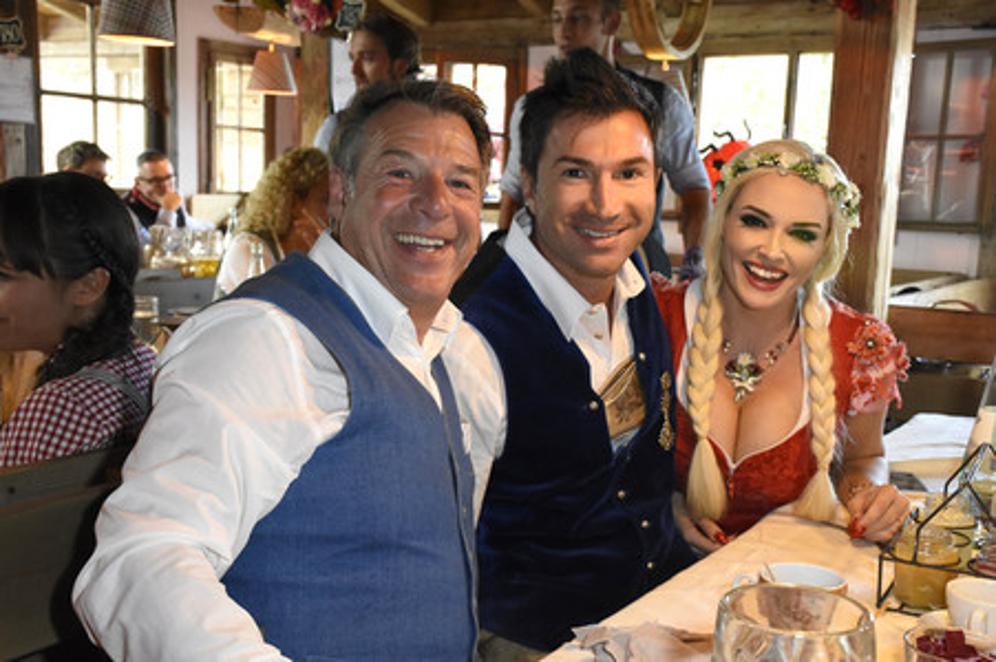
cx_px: 498
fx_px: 1244
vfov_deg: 29.8
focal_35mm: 45
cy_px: 331
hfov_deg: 43.6
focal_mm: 30
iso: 3200
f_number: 6.3
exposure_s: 1/60
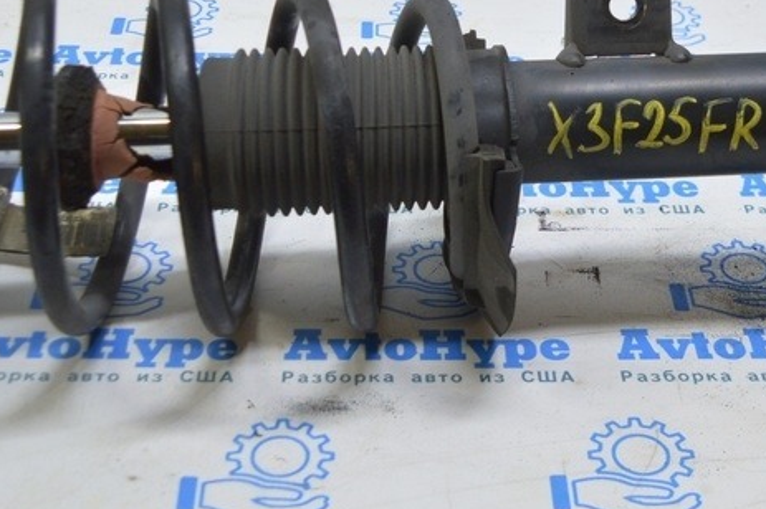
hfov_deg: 27.7
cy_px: 87
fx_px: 1552
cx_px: 417
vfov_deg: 18.4
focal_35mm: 73
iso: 400
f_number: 3.8
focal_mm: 22
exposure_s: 1/60
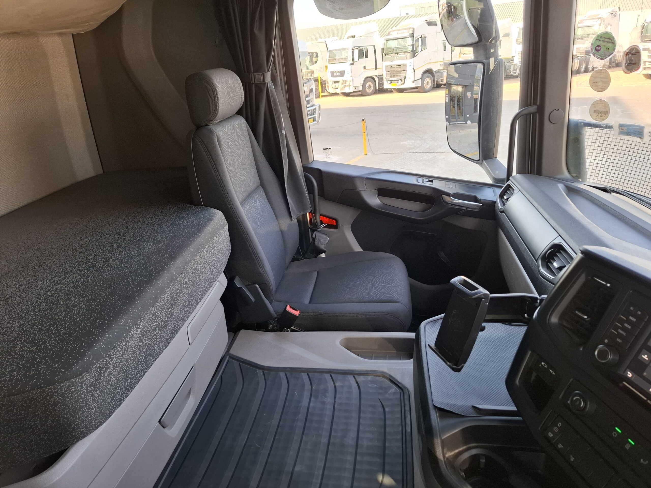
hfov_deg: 73.9
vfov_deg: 58.9
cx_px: 326
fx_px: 433
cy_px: 244
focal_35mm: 23
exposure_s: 1/100
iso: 100
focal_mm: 5.54
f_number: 1.8
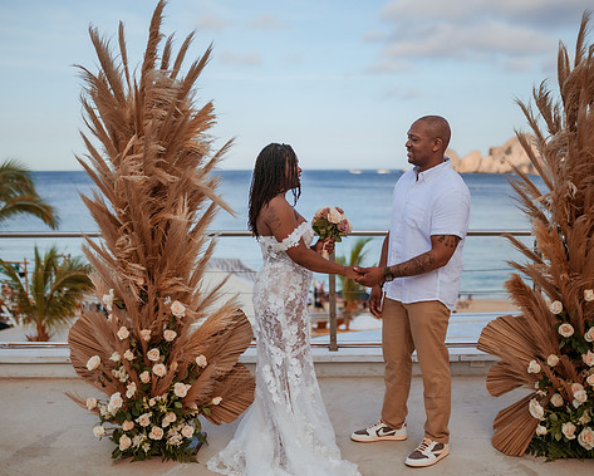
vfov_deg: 35.7
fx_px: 739
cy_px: 247
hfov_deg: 43.7
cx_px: 325
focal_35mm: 42
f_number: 1.4
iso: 320
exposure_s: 1/8000
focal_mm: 35
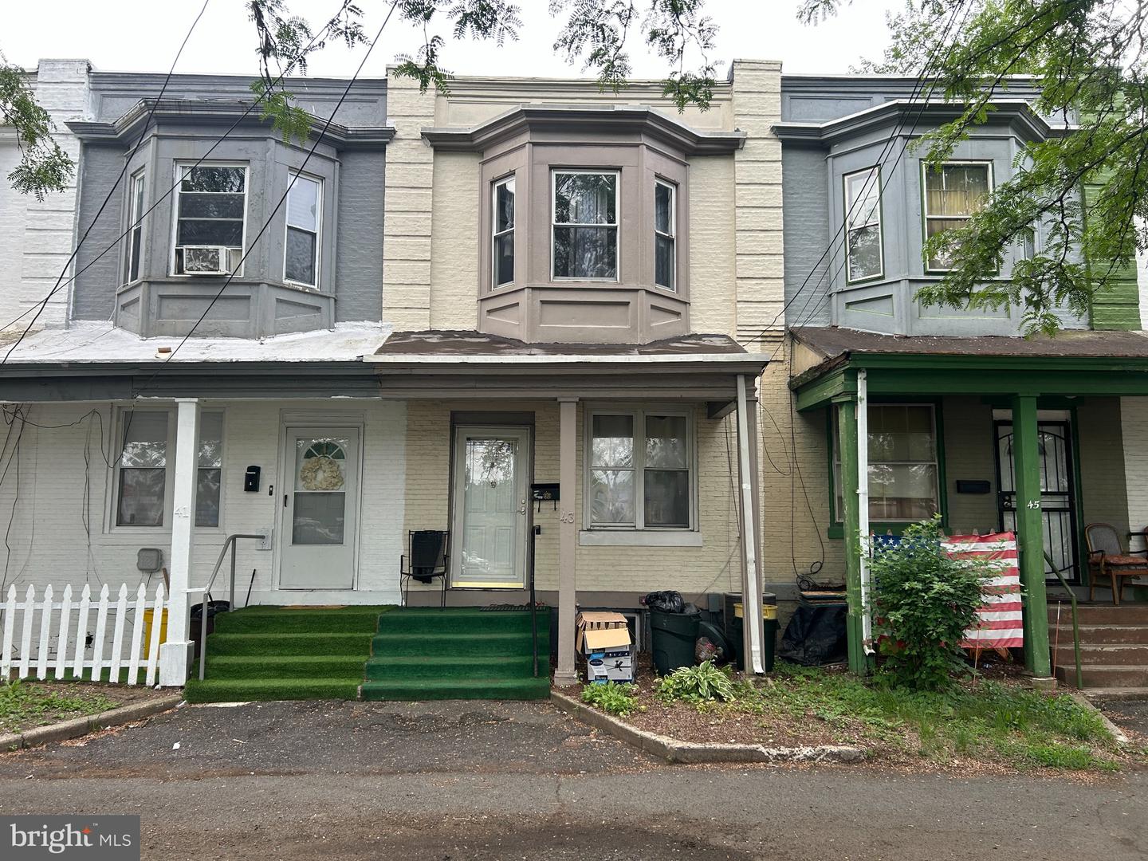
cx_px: 574
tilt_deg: +6.7
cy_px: 430
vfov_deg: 53.1
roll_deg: +0.0
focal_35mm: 26
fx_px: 862
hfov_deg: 67.3
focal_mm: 5.7
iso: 50
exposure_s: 1/791
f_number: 1.5
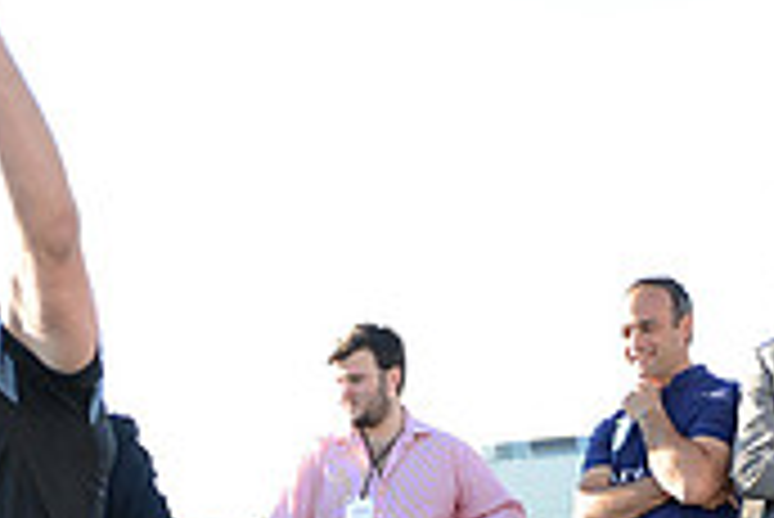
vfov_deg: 15.3
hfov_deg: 23.8
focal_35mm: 81
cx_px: -22
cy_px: 836
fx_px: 1743
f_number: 2.8
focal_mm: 24
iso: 250
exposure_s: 1/800
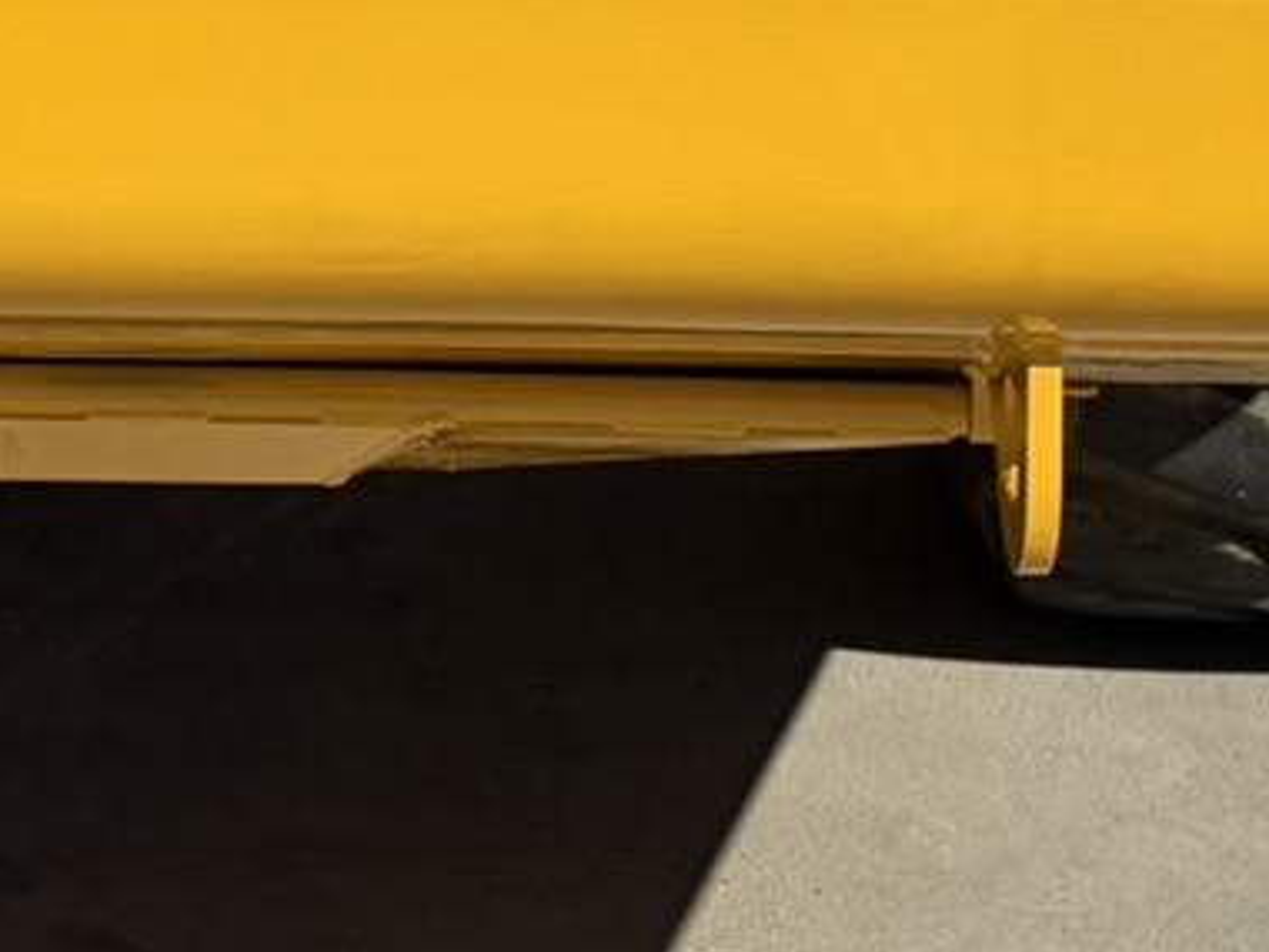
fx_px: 5132
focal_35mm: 140
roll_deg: +1.1
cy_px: -1289
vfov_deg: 9.5
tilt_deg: -0.1
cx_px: 207
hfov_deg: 14.0
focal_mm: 5.96
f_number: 1.6
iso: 50
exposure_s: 1/3279
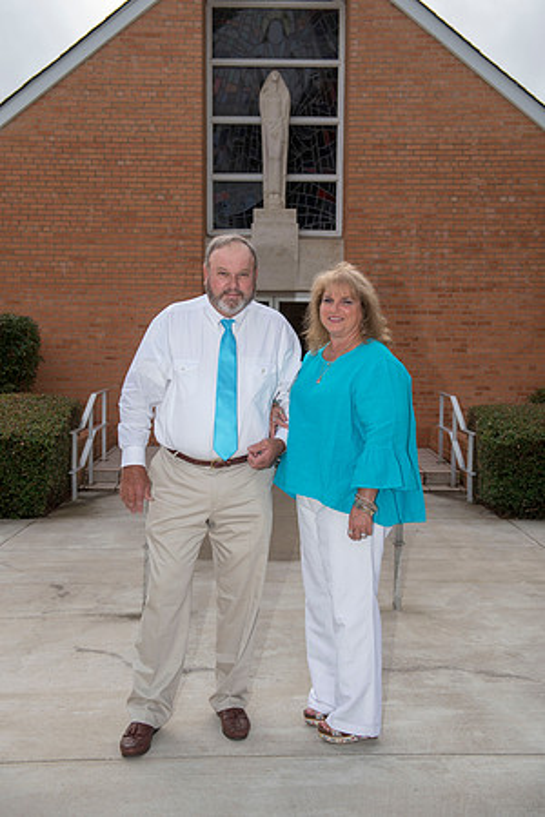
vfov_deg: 50.7
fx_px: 863
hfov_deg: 35.1
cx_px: 272
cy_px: 408
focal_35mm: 38
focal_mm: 38
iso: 64
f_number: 4.5
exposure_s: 1/250
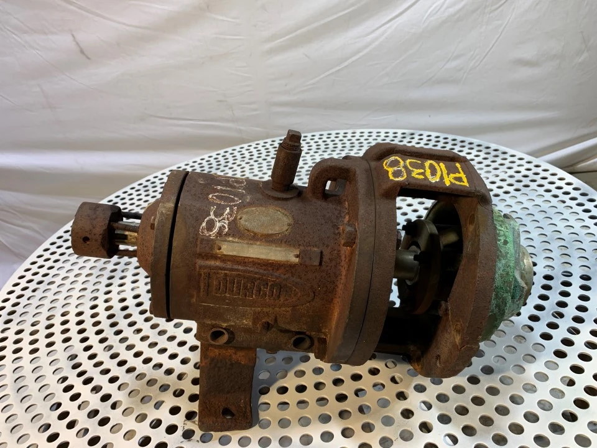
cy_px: 224
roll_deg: +8.8
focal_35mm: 26
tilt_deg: -30.0
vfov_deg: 53.1
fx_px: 448
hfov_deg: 67.3
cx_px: 298
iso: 32
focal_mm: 4.25
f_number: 1.8
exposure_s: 1/120
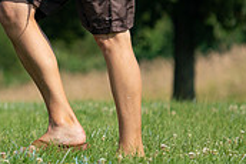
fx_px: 6907
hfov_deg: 2.0
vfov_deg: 1.4
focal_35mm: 1010
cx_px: -144
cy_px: -89
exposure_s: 1/4000
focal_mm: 300
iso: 800
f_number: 5.6
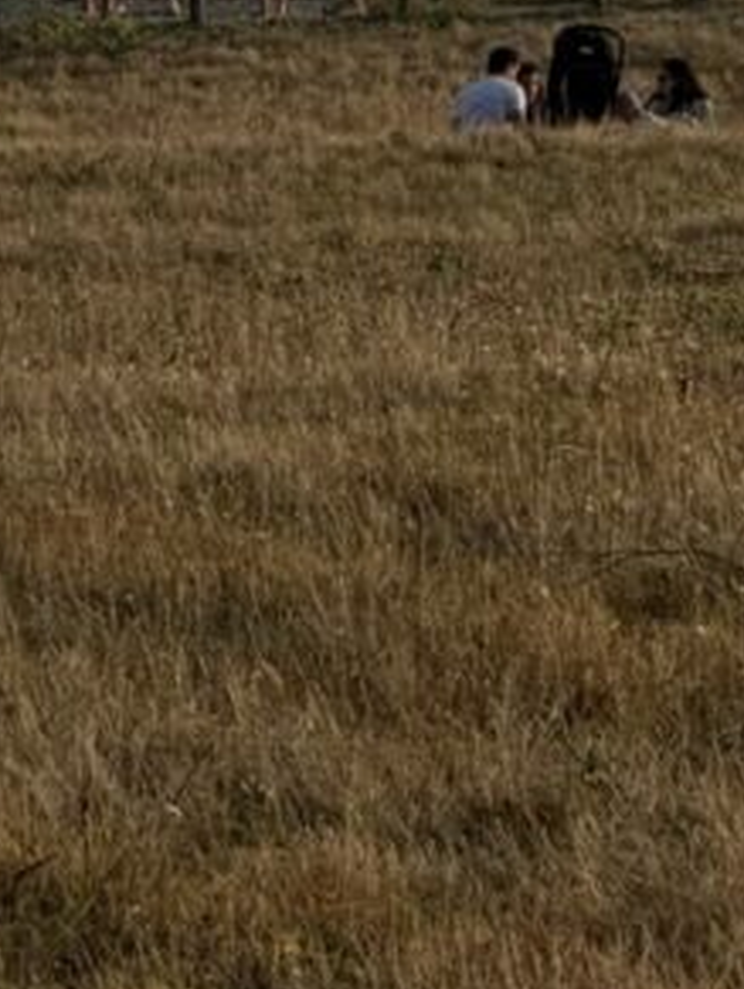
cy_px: -1604
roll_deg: +0.5
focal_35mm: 549
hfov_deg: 2.7
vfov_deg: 3.5
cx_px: 299
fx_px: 15698
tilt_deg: +5.2
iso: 25
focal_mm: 16.89
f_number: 2.8
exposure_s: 1/638
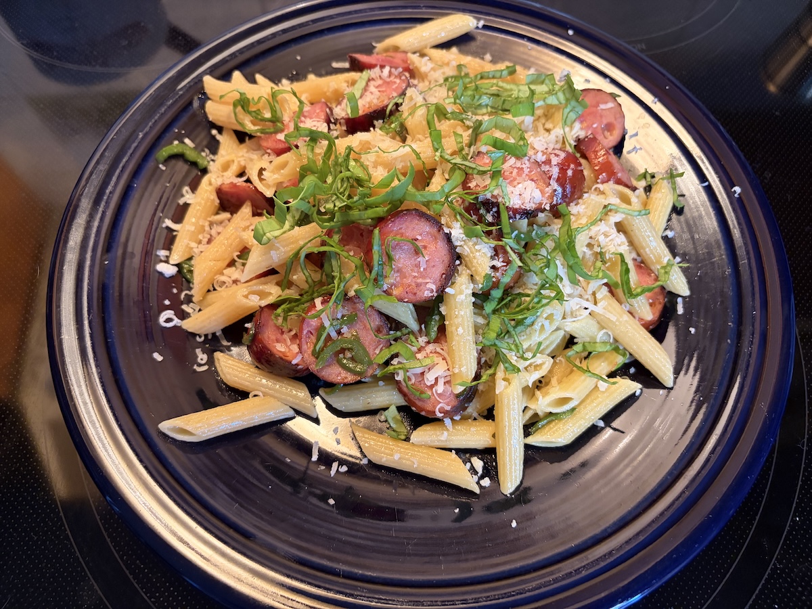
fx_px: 610
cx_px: 406
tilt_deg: -63.9
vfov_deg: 53.1
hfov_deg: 67.3
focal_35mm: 26
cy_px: 304
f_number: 1.6
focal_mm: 5.96
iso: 400
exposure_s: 1/40
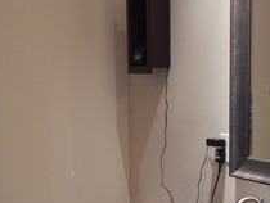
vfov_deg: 21.5
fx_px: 523
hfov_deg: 28.6
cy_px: 179
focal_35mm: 67
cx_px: 198
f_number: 3
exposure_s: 1/30
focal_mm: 4
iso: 400
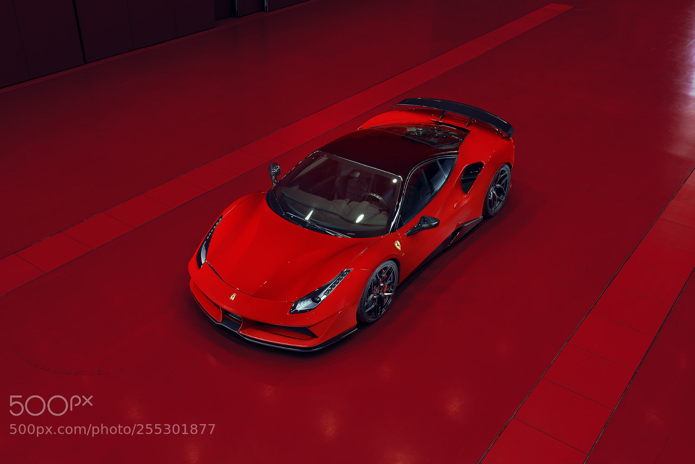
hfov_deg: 53.1
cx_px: 339
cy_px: 226
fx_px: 695
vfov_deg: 36.9
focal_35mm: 36
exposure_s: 1/125
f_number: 8
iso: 50
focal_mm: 35
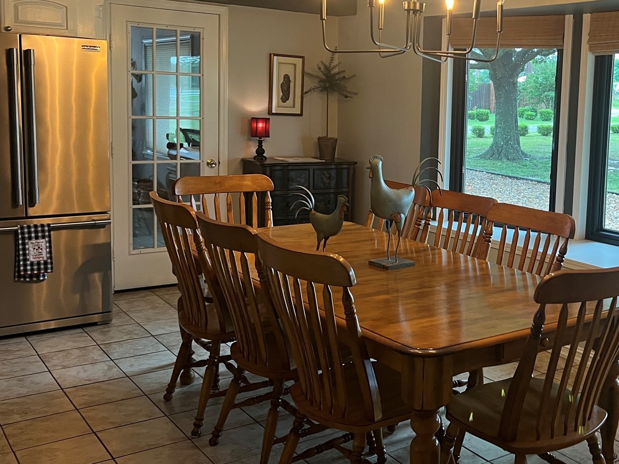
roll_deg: -1.1
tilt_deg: -5.7
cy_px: 189
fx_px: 769
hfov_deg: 42.4
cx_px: 472
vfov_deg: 33.5
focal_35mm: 43
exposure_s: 1/60
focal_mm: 5.7
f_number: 1.5
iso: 160
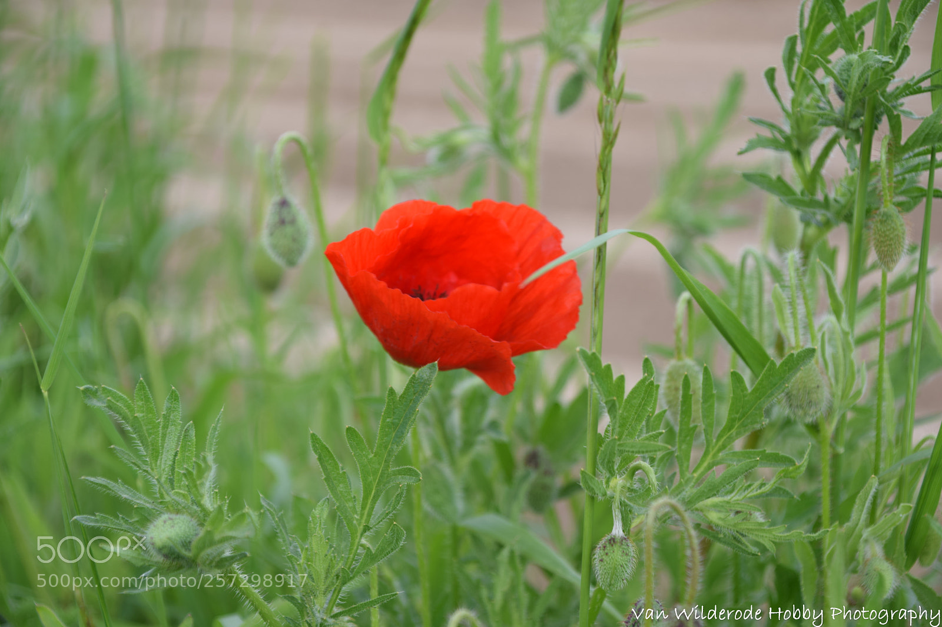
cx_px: 471
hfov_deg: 20.9
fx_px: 2551
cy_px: 314
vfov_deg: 14.0
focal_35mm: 98
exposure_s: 1/200
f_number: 5
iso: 100
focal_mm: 65
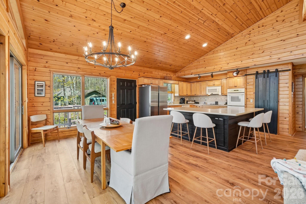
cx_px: 153
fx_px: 127
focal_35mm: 15
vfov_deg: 77.3
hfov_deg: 100.4
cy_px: 102
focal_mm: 10
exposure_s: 1/8
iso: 400
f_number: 8
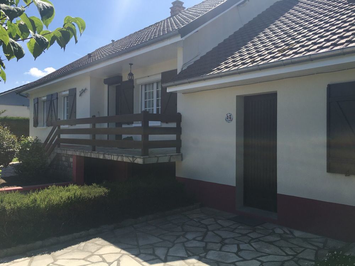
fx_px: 297
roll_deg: +0.3
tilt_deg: +0.4
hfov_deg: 61.7
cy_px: 133
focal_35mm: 29
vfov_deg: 48.2
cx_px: 178
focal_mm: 4.15
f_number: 2.2
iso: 25
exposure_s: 1/1202
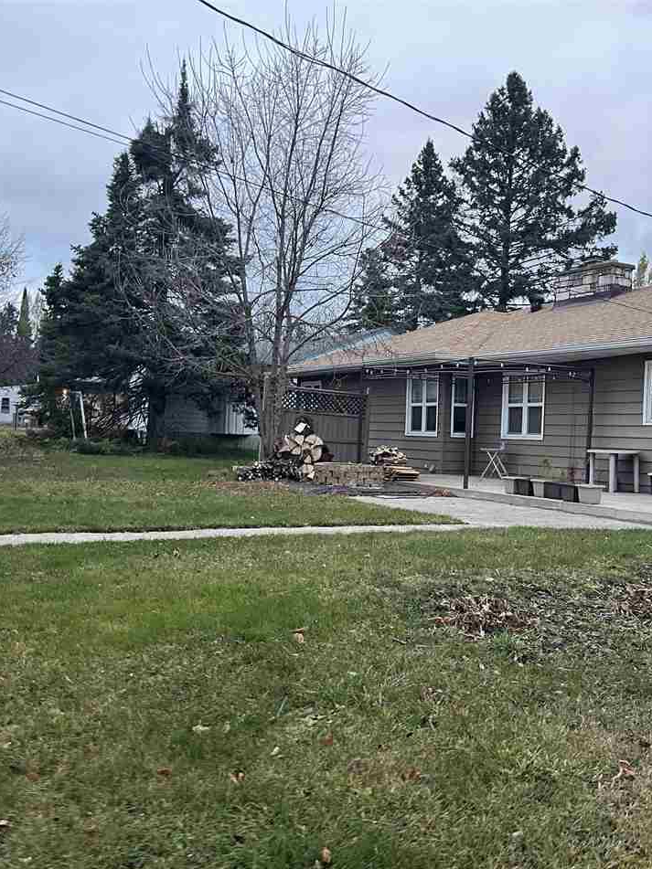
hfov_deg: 40.4
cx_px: 406
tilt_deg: +0.7
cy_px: 438
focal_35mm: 35
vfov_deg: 52.6
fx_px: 879
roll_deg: -2.4
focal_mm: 5.7
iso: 160
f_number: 1.5
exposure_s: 1/60
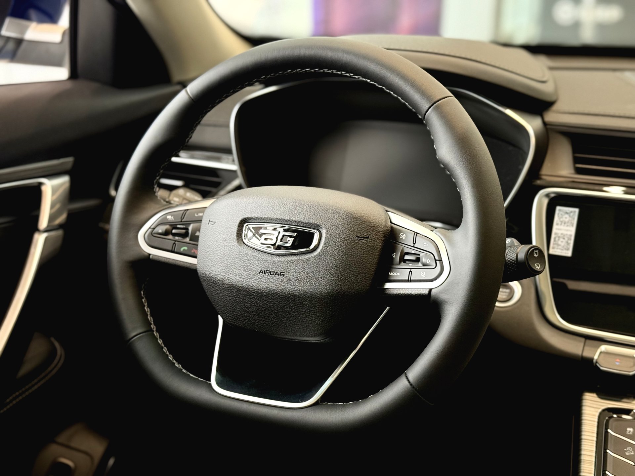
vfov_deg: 30.3
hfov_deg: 39.7
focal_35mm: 48
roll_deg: -1.3
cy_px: 238
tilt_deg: -18.0
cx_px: 318
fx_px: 881
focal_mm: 6.76
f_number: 1.78
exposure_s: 1/50
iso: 200
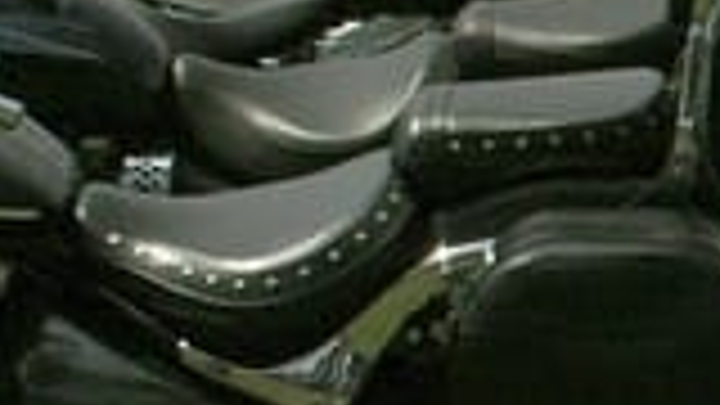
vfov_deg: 5.0
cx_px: 2295
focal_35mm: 241
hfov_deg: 7.6
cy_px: 475
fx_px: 4601
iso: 800
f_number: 7.1
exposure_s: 1/3200
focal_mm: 24
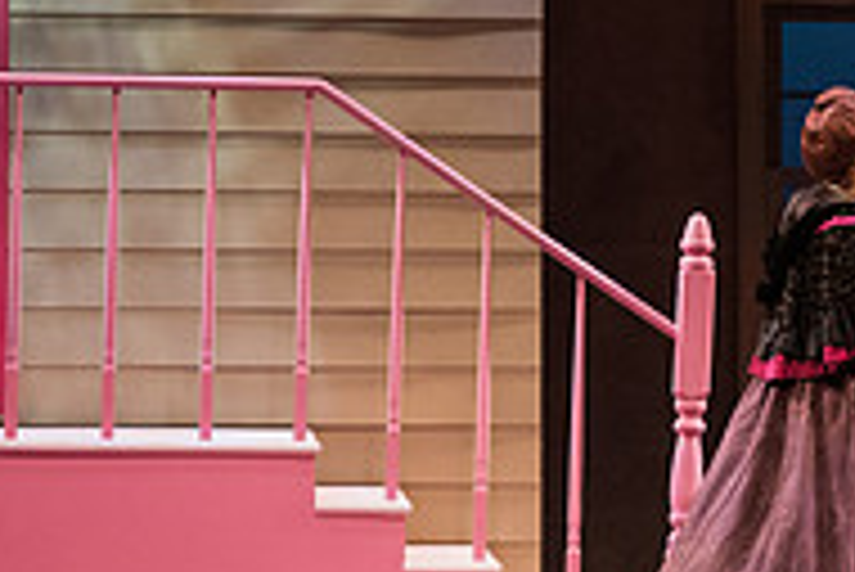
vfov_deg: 3.8
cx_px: 806
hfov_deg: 5.6
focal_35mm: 367
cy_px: 173
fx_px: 8723
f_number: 4
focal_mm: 120
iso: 5000
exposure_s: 1/400
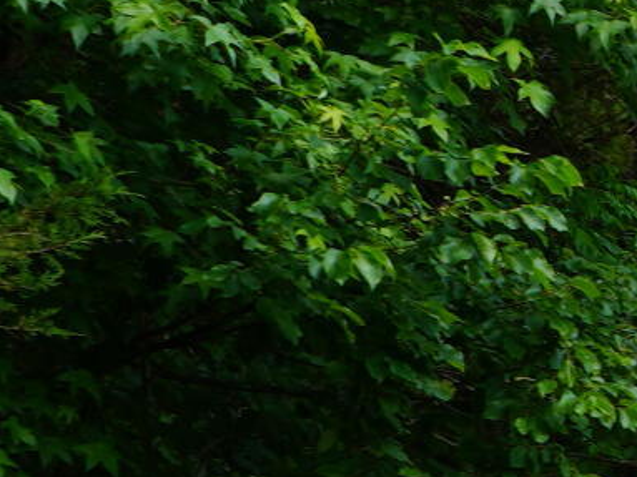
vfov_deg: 7.0
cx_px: 1828
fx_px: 3882
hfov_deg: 8.2
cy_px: 552
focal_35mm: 211
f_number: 7.1
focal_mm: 28
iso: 100
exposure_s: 1/100
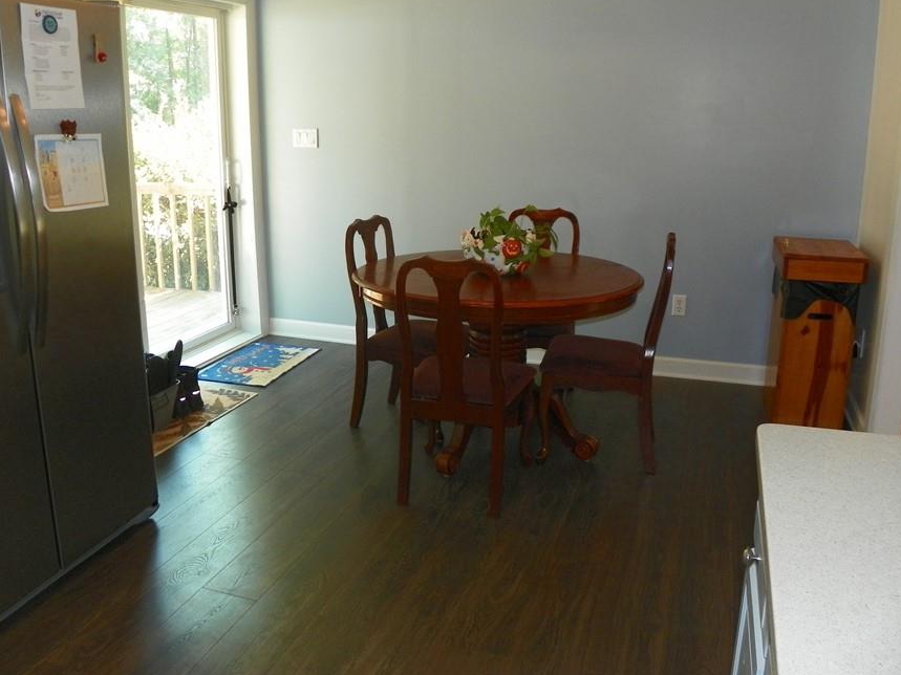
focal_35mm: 31
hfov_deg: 58.3
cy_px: 292
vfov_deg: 45.3
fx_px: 807
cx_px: 436
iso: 80
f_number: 2.8
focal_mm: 4.6
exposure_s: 1/30
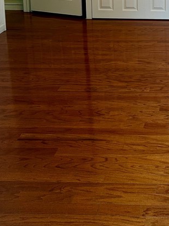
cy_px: -18
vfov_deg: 27.5
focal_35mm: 65
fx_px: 424
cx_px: 175
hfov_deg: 21.6
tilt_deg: -9.4
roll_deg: +0.1
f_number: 1.5
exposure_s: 1/60
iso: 125
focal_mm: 5.7
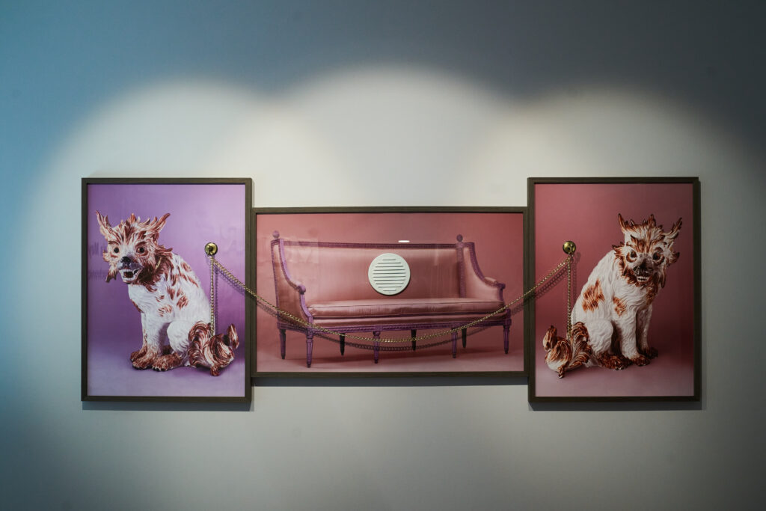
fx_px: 830
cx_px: 383
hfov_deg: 49.5
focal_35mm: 39
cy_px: 256
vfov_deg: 34.2
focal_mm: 39
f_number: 6.3
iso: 2000
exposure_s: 1/125
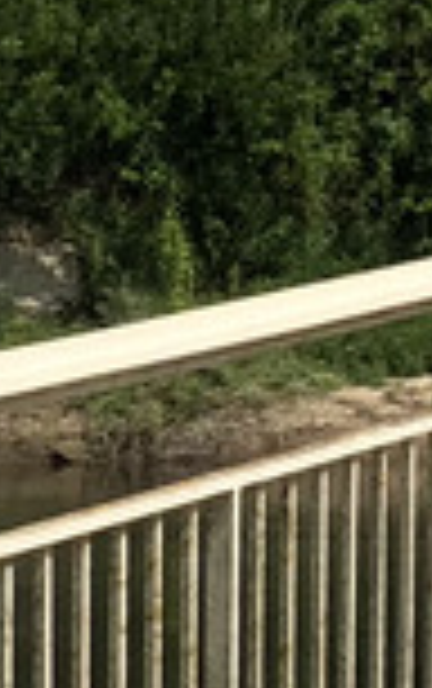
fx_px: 8096
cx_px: 2268
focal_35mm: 431
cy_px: -562
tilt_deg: +3.8
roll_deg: +0.9
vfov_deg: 4.8
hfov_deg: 2.9
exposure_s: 1/1548
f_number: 2.4
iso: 16
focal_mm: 6
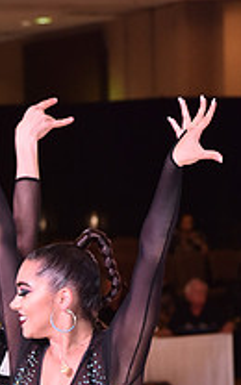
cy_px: 489
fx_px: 2575
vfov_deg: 8.5
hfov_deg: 5.4
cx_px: 18
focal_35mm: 245
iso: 2000
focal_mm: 86
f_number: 5
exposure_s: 1/250
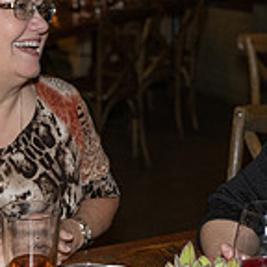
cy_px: 120
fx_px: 838
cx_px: 202
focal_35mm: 96
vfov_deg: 18.1
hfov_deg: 18.0
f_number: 2.8
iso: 2500
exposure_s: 1/250
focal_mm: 28
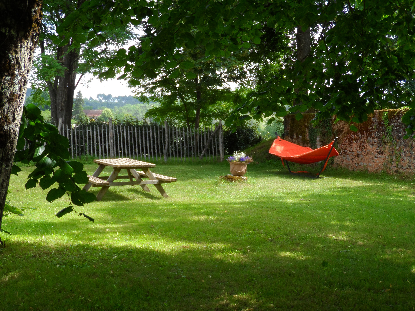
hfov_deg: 31.2
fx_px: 743
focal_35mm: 62
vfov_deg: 23.7
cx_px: 208
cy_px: 156
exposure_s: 1/125
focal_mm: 10.2
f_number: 4.2
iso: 80
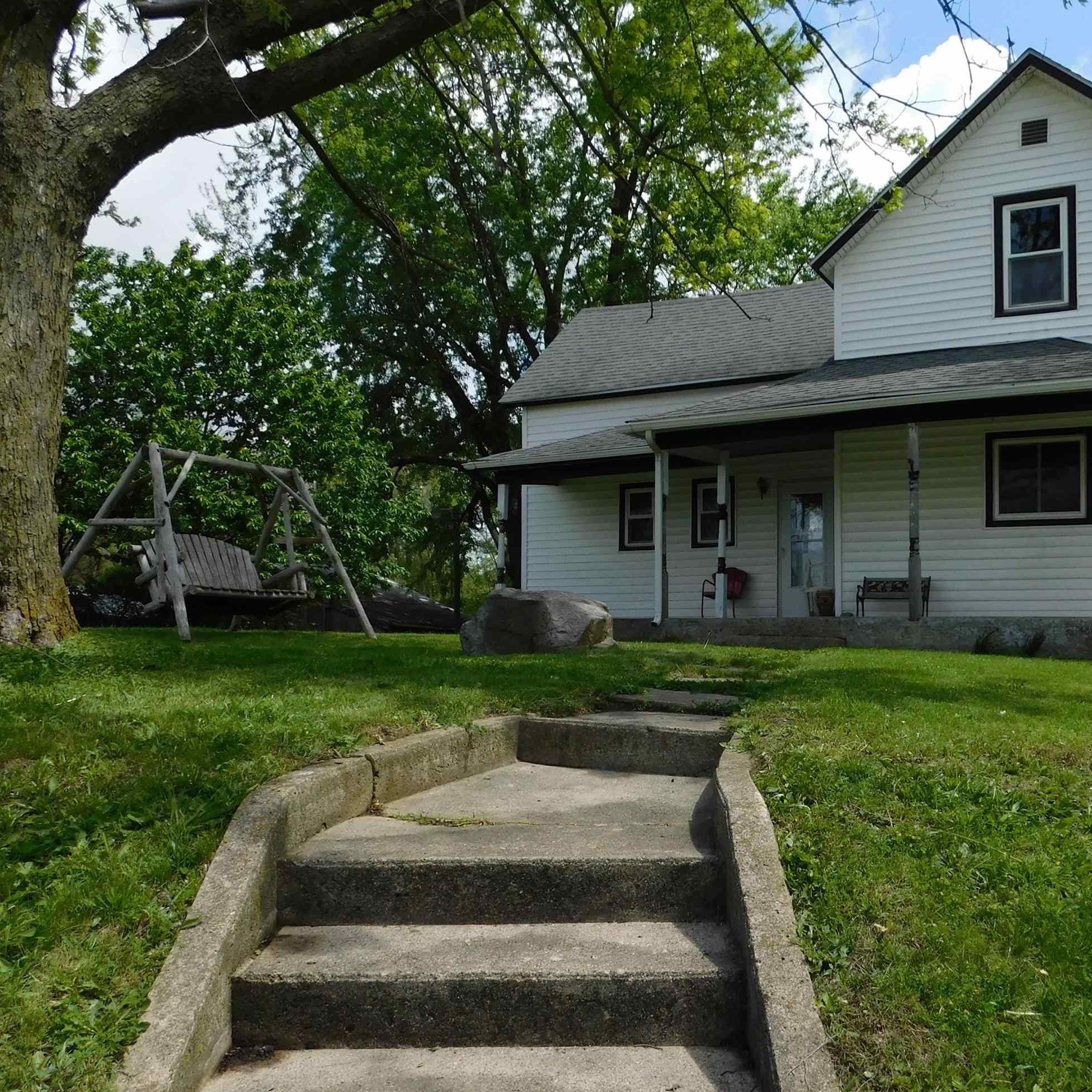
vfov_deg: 51.0
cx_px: 644
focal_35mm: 32
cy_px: 605
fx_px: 1142
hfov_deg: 50.8
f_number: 3
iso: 125
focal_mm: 4
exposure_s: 1/1500
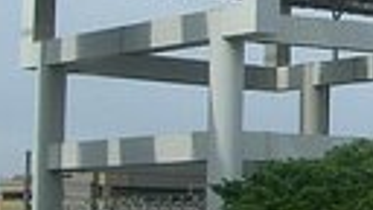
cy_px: 32
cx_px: 498
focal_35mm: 165
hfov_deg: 12.6
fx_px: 1632
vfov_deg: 7.3
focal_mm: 7.9
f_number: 5.6
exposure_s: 1/320
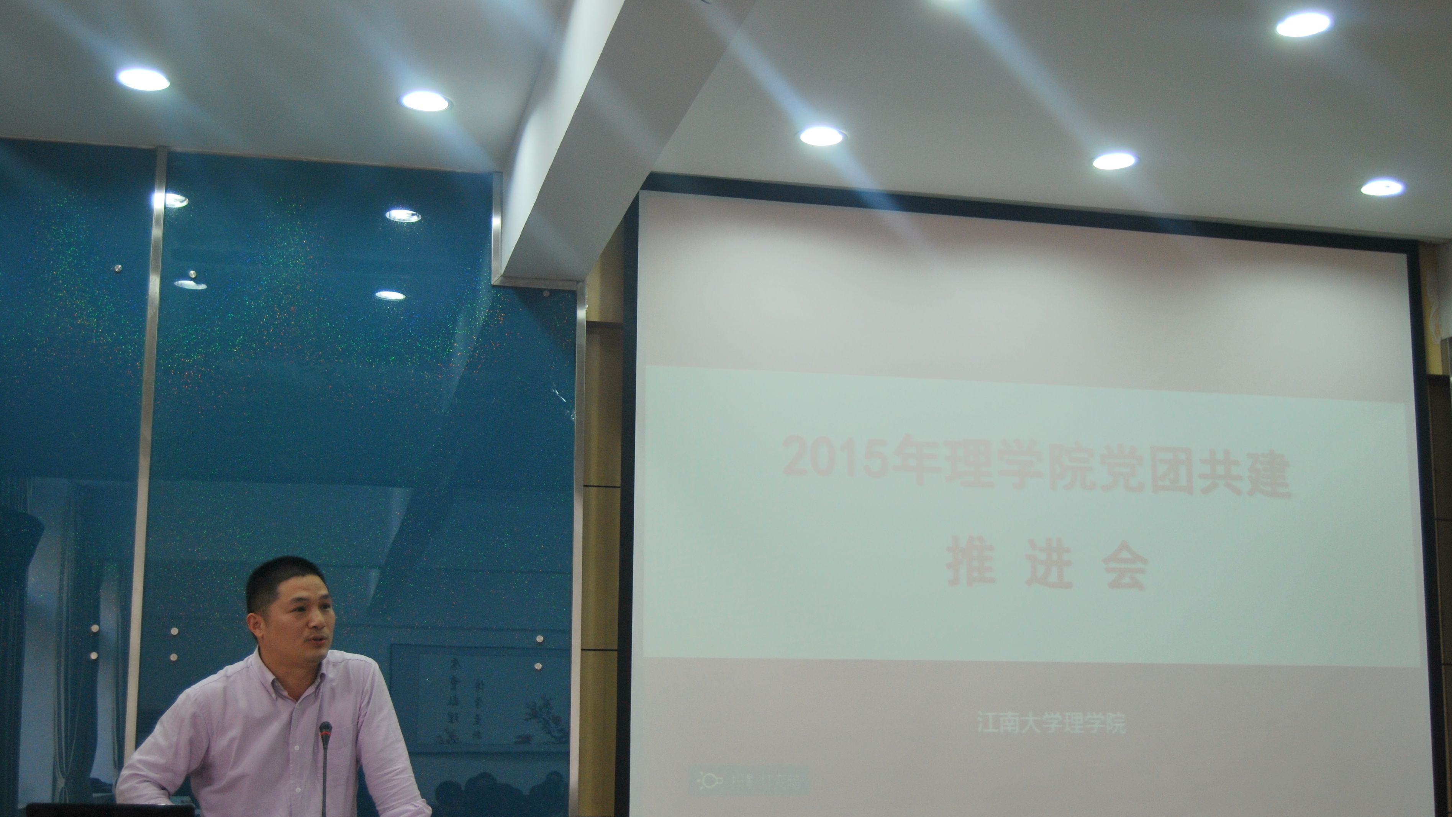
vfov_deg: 26.5
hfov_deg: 45.5
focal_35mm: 45
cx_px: 711
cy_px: 478
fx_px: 1733
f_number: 4.2
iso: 280
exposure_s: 1/30
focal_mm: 28
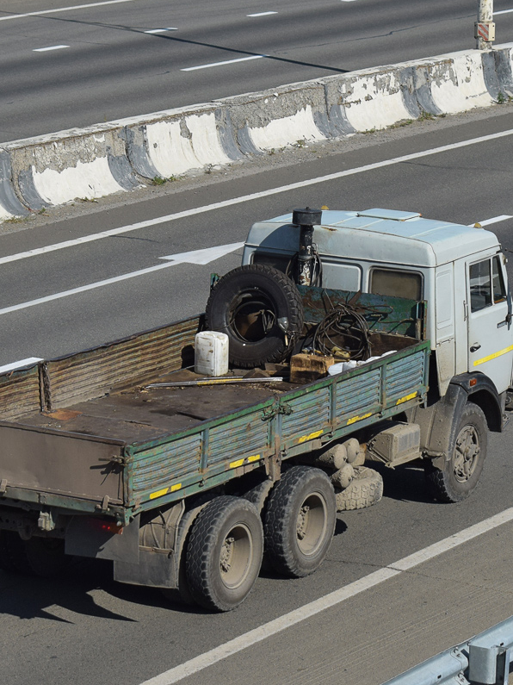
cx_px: 262
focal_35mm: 120
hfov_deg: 12.4
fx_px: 2366
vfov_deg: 16.5
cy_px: 341
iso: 200
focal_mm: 55
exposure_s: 1/1250
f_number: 7.1
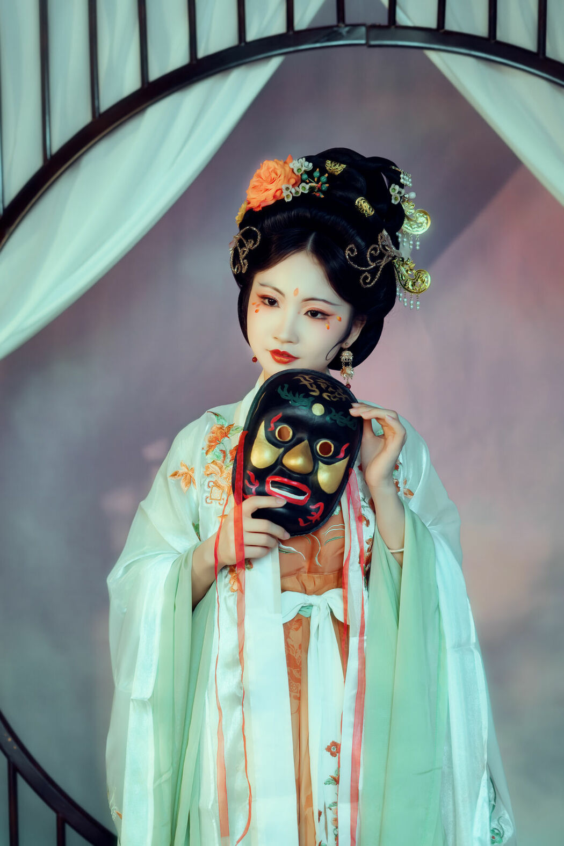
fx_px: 1175
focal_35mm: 50
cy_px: 423
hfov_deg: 27.0
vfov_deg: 39.6
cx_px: 282
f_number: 2.5
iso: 125
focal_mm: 50
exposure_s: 1/100
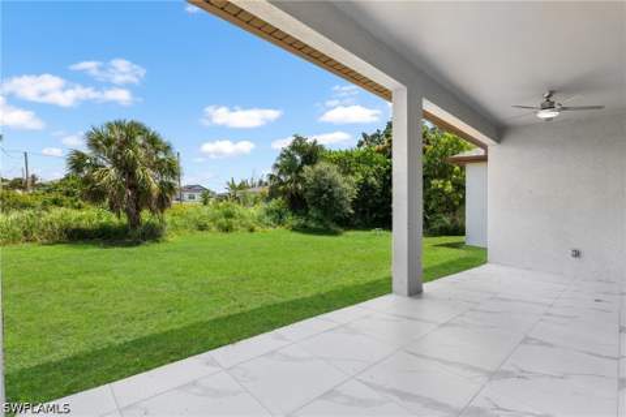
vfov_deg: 72.1
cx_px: 313
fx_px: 287
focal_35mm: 16
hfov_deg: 95.0
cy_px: 208
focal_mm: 16.5
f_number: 8
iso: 800
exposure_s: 1/125
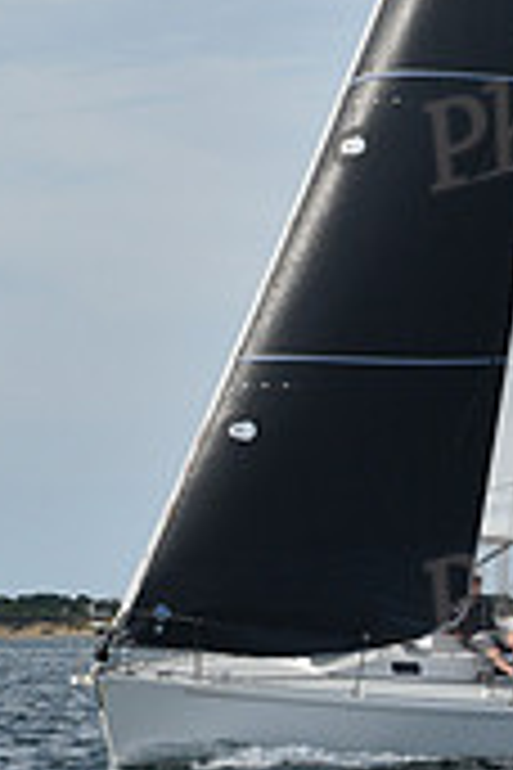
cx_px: 191
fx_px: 5792
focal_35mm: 271
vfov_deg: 7.5
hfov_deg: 5.1
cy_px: -95
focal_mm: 80
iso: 320
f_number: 9
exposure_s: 1/1000
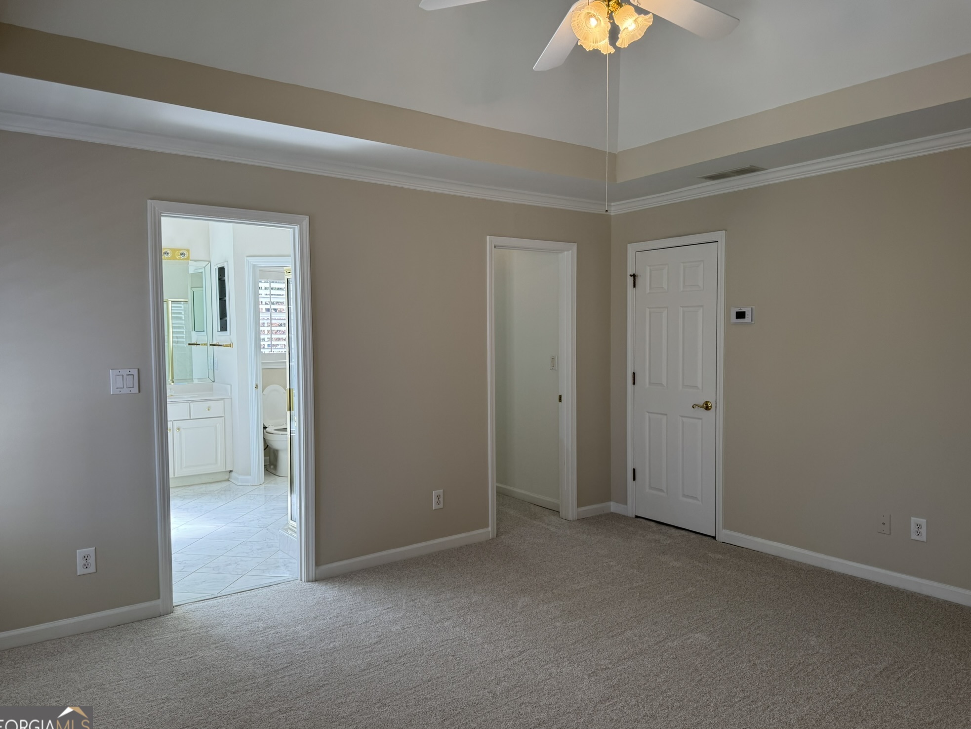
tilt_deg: -3.4
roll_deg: +0.0
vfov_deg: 54.9
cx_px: 486
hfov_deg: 69.4
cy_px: 364
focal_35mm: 25
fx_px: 701
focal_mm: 6.76
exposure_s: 1/238
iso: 64
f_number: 1.78
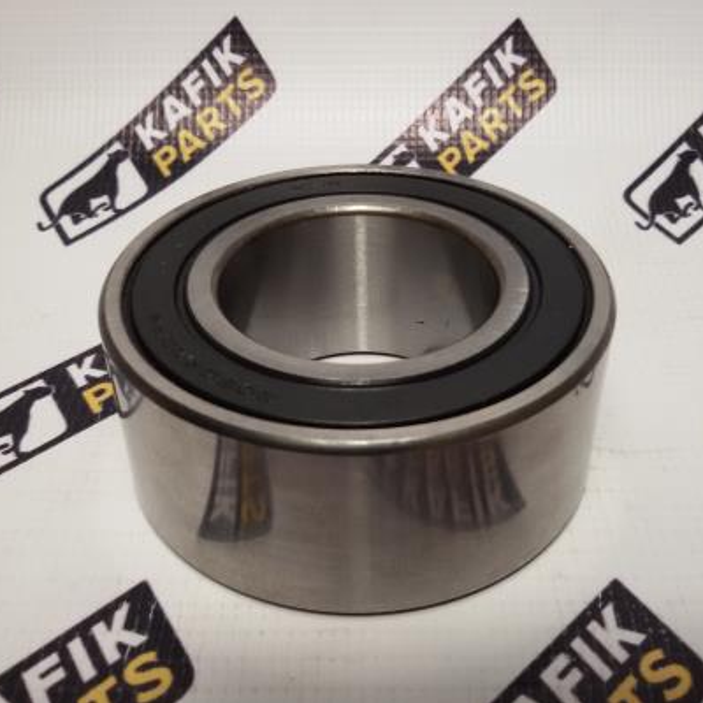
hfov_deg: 44.9
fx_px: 850
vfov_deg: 44.9
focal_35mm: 37
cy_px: 351
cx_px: 378
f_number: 2.4
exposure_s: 1/33
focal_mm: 2.93
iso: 50
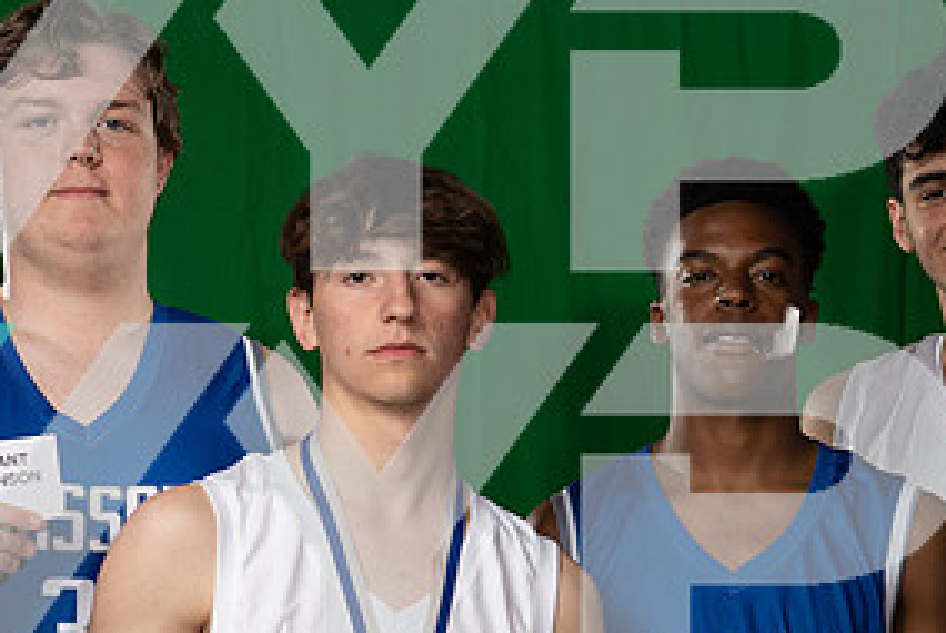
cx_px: 516
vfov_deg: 13.4
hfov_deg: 20.0
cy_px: 501
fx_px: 2683
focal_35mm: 102
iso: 250
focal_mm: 50
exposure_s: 1/250
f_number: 8
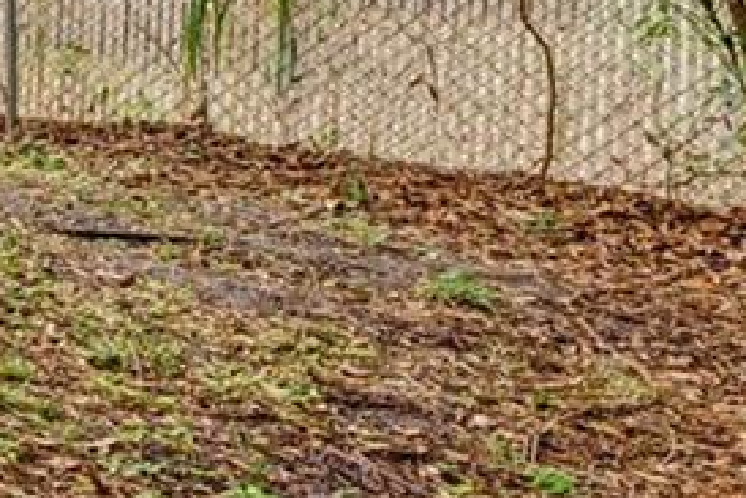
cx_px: -852
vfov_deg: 17.0
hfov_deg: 17.0
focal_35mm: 76
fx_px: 1576
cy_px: -132
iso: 100
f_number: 7.1
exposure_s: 1/60
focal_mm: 13
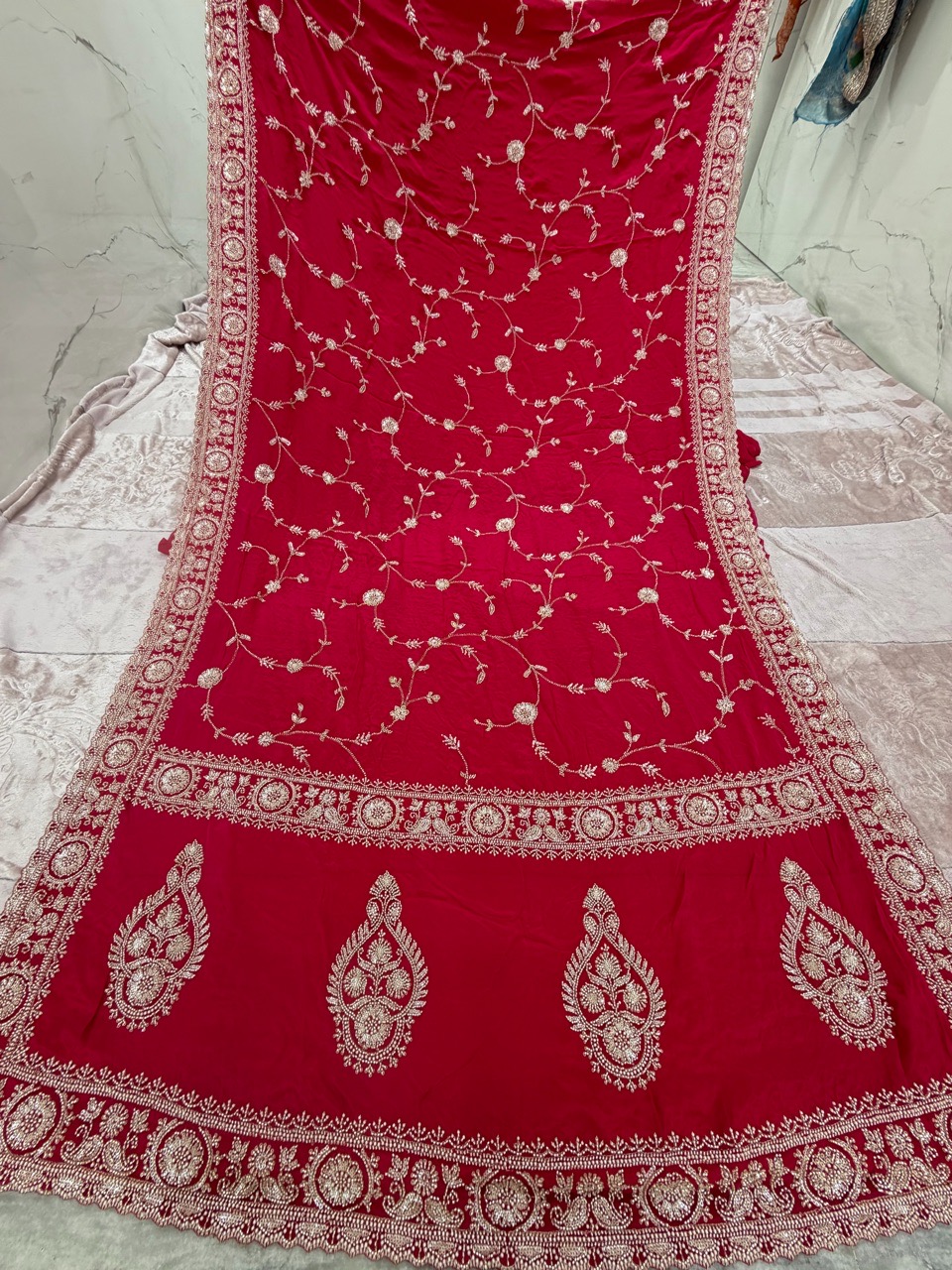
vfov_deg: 102.1
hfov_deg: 85.7
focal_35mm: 14
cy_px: 635
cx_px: 476
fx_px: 513
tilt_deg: -49.4
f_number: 2.2
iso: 250
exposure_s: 1/50
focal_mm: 2.22
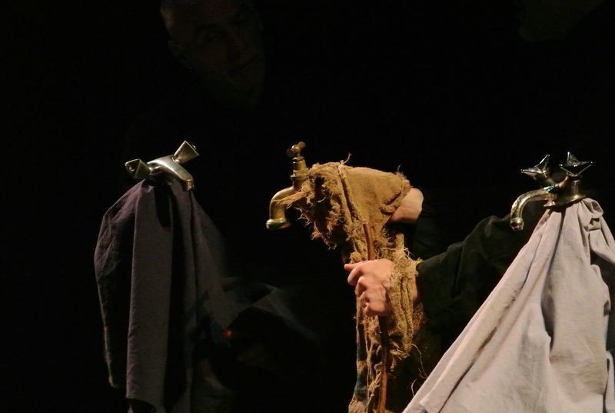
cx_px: 308
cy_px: 206
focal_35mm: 216
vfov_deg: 6.4
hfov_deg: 9.5
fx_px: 3698
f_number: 5
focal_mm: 80.1
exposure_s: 1/40
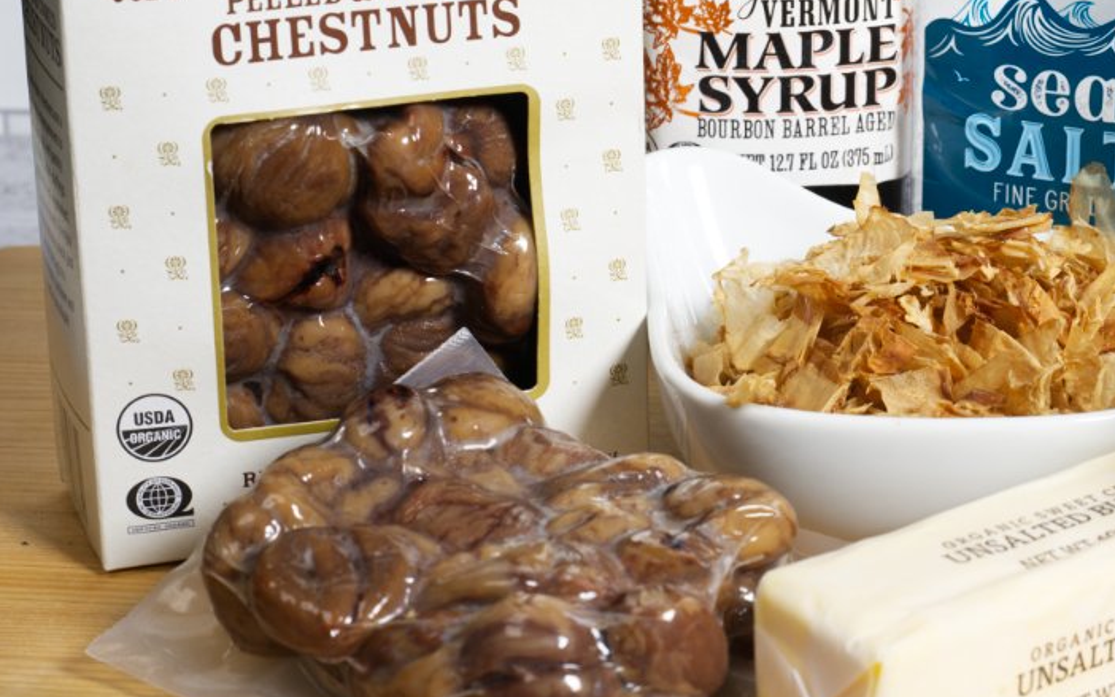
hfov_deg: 20.3
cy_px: 179
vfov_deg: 12.9
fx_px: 3070
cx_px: 939
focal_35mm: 101
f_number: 11
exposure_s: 1/80
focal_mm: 58
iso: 400
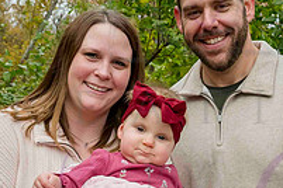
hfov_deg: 24.3
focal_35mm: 83
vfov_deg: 16.4
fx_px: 652
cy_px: 122
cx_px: 198
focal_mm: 24
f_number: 6.3
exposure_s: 1/640
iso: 400
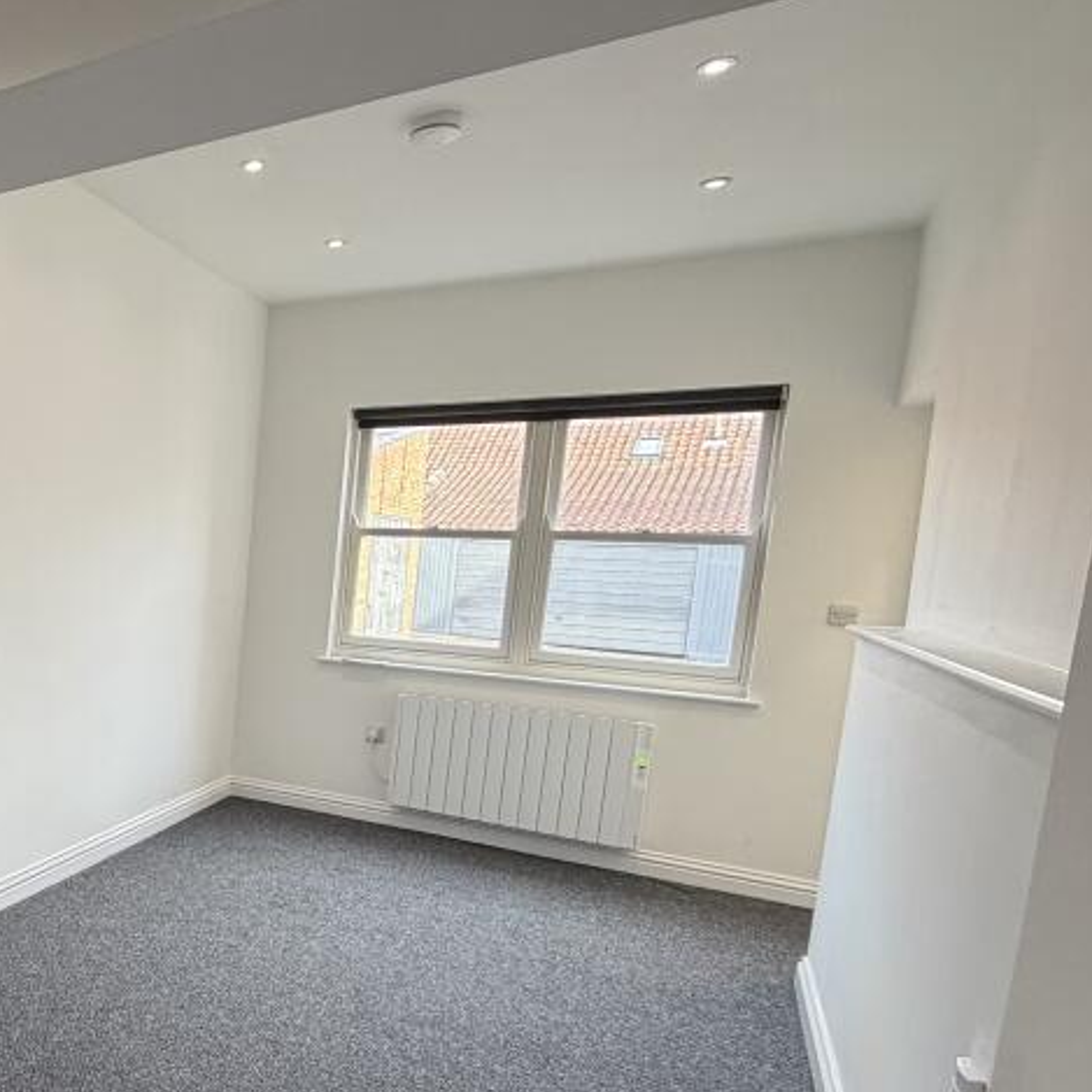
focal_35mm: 27
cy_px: 664
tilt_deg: -7.5
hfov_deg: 46.9
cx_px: -49
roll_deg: -2.5
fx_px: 964
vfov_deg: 58.5
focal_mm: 2.22
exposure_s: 1/121
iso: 200
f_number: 2.2
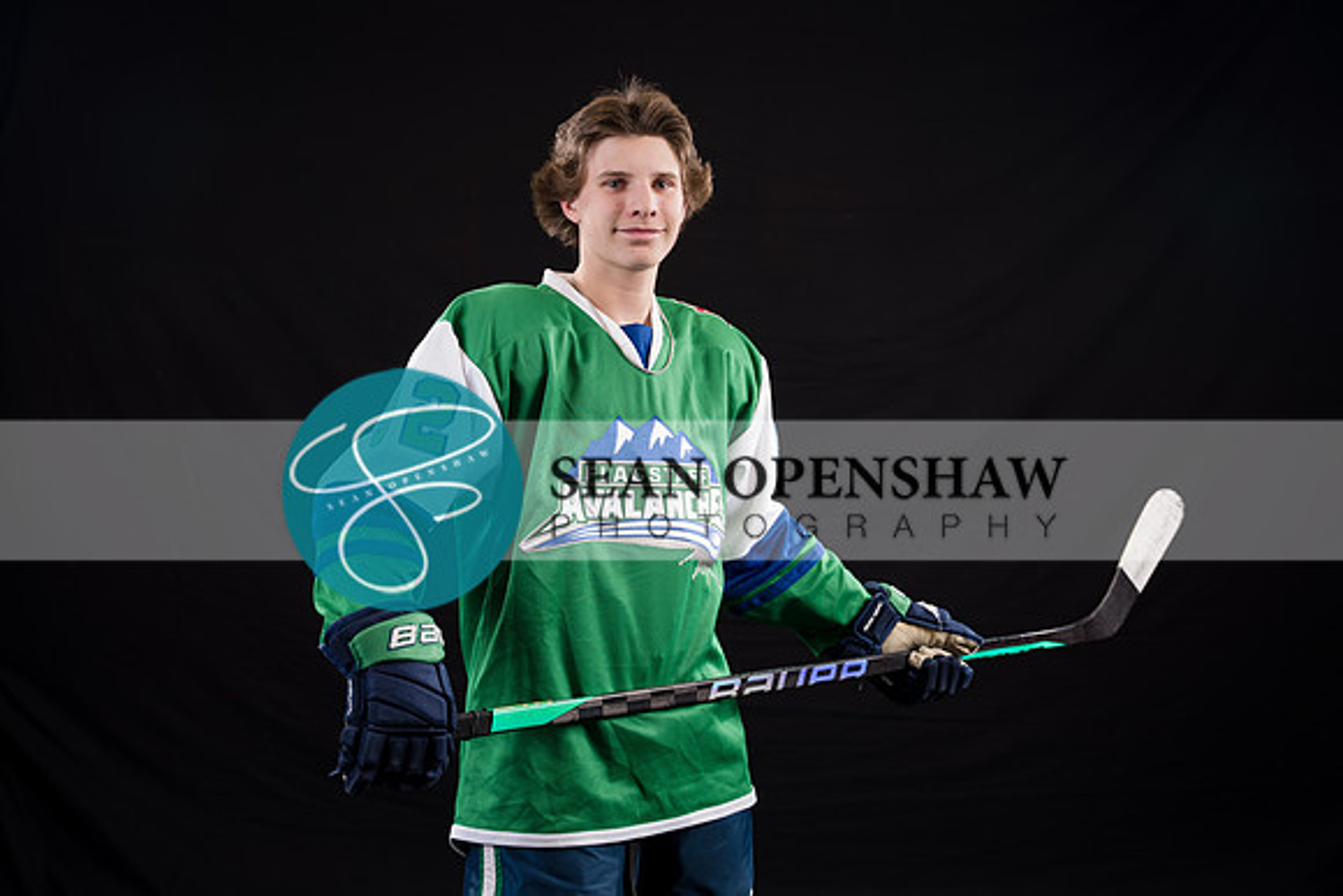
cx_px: 655
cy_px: 433
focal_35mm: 48
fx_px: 1786
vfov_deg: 28.2
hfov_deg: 41.2
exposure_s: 1/160
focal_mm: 45.7
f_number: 3.2
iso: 80
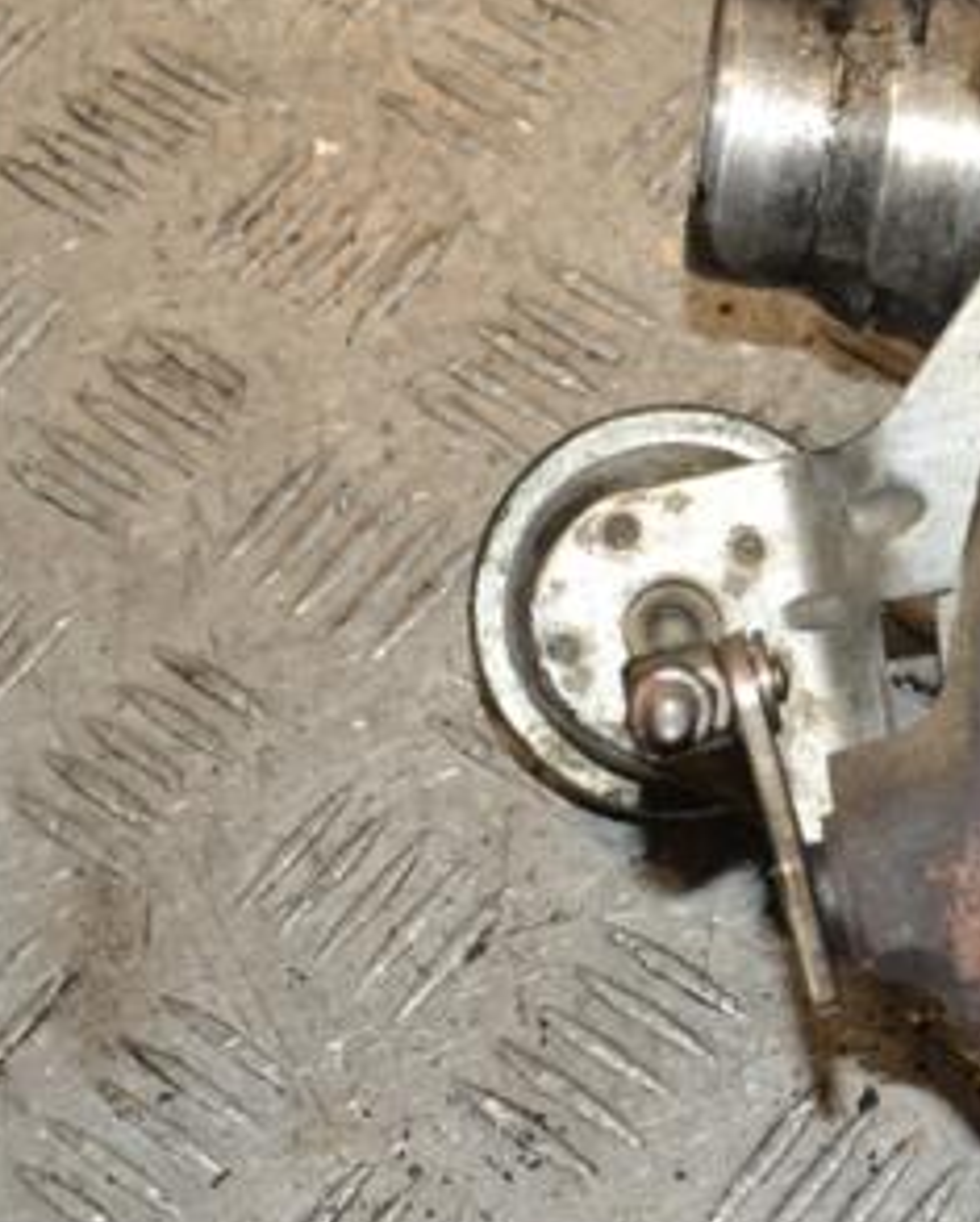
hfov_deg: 12.6
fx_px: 4380
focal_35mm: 121
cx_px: 997
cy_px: 588
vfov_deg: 15.9
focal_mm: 42
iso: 800
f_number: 9
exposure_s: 1/200
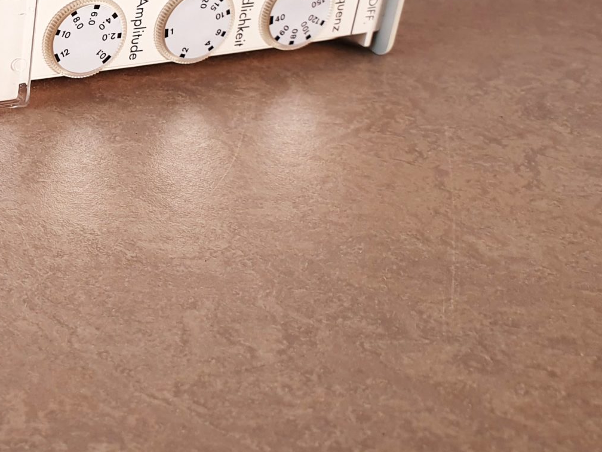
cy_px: 20
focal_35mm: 66
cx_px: -111
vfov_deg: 21.6
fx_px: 1148
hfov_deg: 26.3
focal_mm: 4.3
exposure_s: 1/50
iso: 64
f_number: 2.4
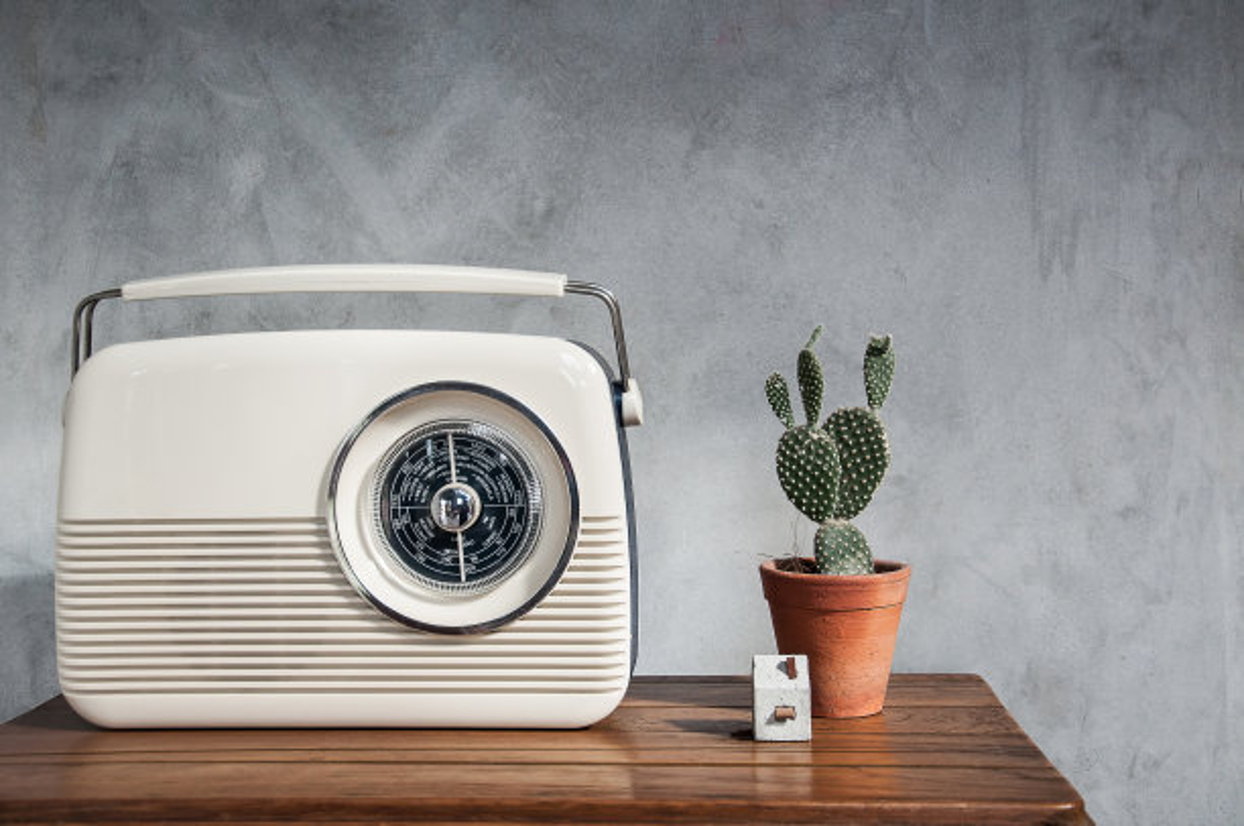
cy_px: 413
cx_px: 622
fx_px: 1656
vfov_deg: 28.0
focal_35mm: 48
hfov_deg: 41.2
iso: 320
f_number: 4.5
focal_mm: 32
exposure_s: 1/200
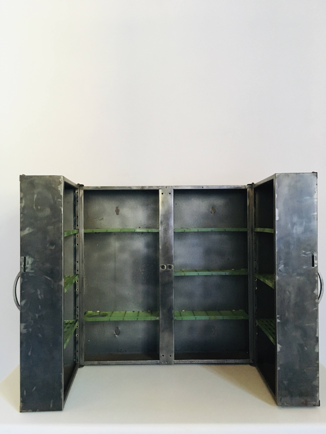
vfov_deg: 61.7
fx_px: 364
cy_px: 217
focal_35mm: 29
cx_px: 163
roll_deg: +1.0
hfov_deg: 48.2
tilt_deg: -0.7
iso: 200
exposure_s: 1/33
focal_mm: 4.15
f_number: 2.2
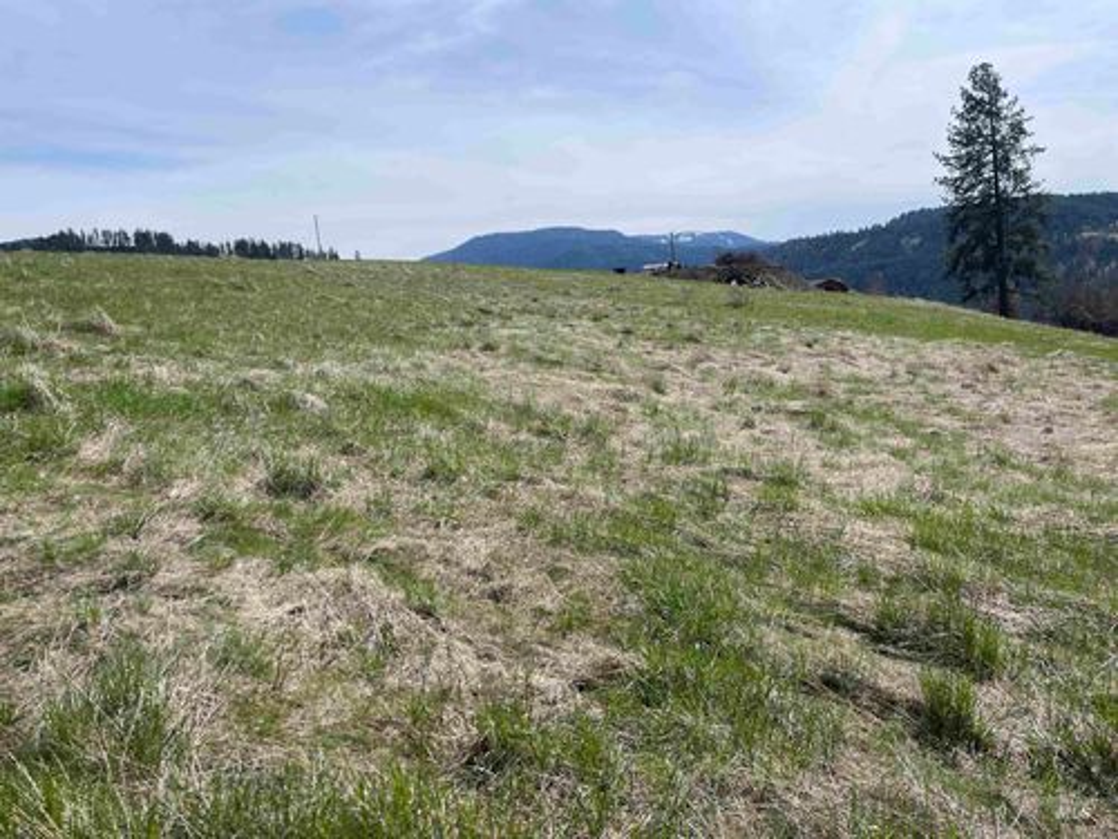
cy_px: 420
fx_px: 840
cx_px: 559
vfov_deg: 53.1
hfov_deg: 67.3
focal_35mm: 26
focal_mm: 5.1
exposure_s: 1/5376
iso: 32
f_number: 1.6
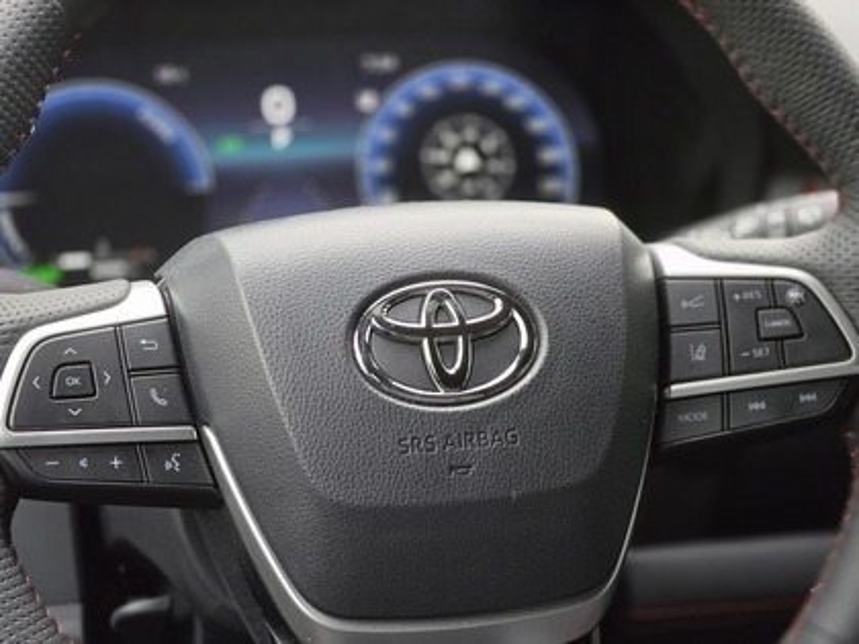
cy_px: 322
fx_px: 2854
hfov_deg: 17.1
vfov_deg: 12.9
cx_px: 430
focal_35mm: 115
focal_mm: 18.6
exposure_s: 1/120
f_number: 2.9
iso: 500
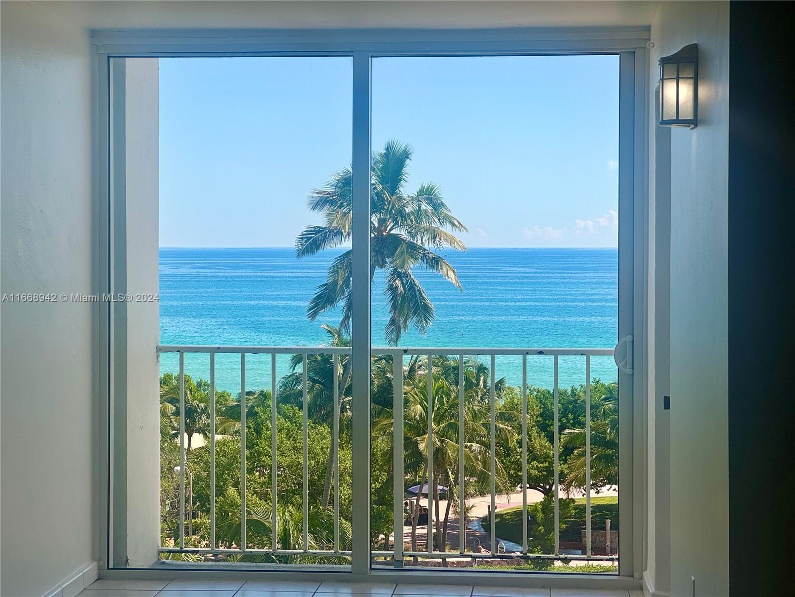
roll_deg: +0.2
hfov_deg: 25.3
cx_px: 398
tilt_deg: -1.3
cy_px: 298
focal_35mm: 77
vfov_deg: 19.1
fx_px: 1768
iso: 25
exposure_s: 1/533
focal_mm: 9
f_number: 2.8
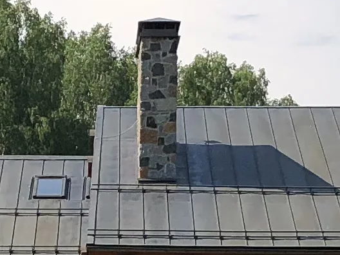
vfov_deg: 6.9
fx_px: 2102
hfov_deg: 9.1
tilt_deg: -2.4
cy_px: 310
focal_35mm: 214
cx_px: -93
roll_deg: -0.6
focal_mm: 3.99
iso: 20
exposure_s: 1/1715
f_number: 1.8
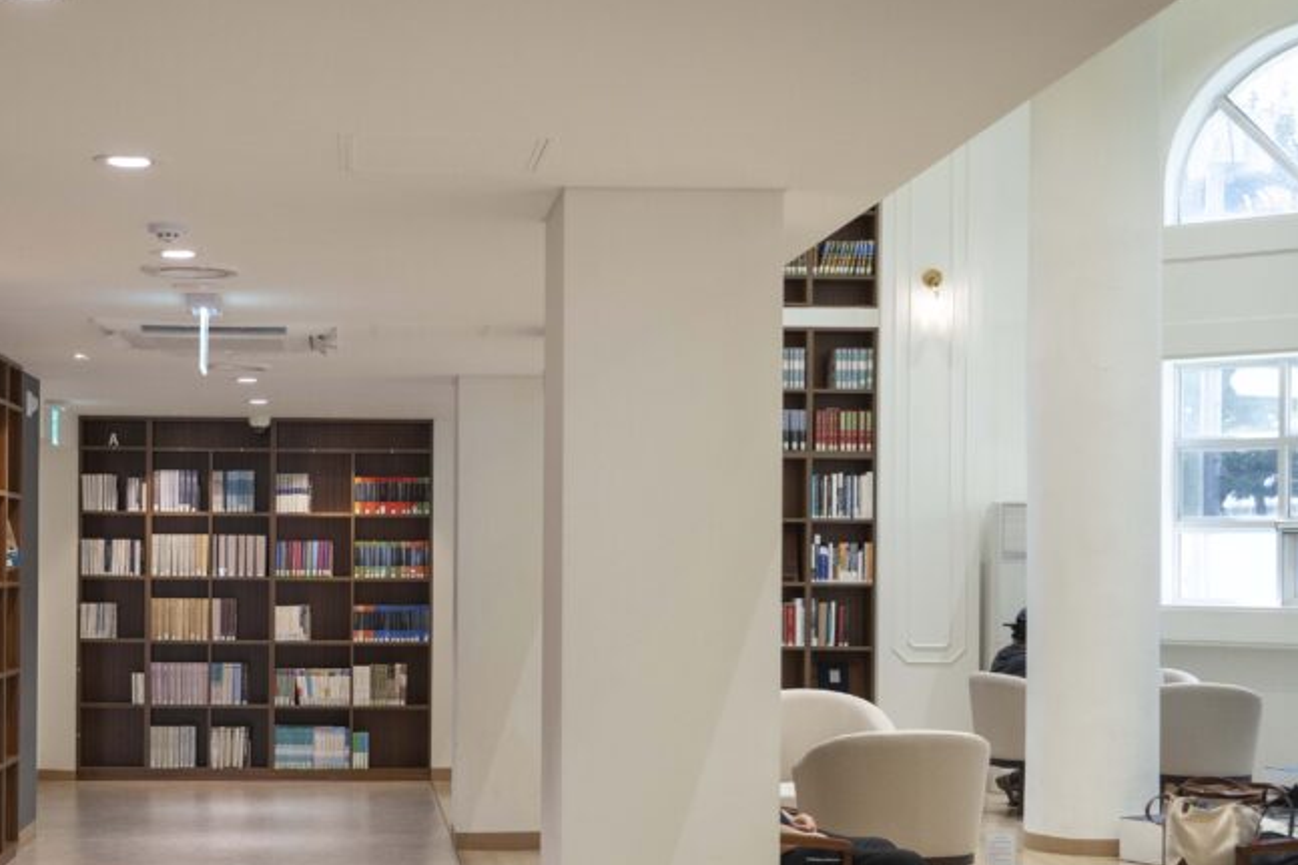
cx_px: 385
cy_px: 577
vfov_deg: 23.7
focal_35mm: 57
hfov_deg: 34.6
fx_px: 2055
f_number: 5
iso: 1600
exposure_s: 1/160
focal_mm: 36
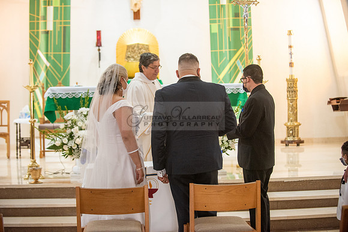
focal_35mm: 70
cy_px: 116
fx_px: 677
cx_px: 174
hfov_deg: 28.8
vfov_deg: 19.5
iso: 2000
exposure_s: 1/160
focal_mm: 70
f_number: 2.8
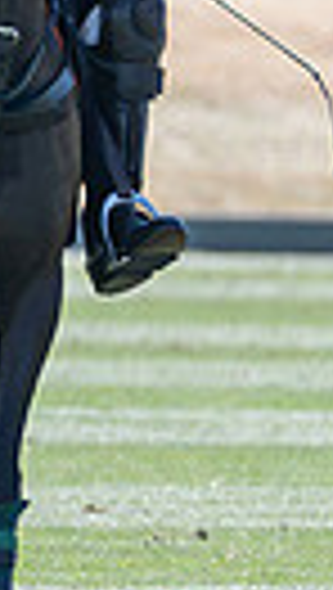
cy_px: 355
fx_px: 44892
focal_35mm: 2869
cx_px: -1463
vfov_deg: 0.8
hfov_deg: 0.4
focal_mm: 200
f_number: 2.8
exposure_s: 1/4000
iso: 250
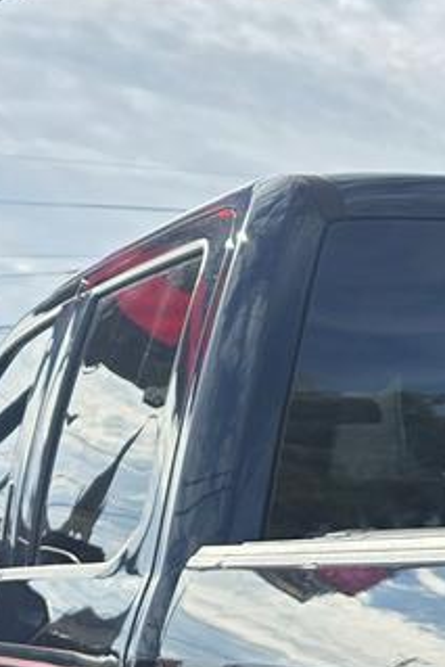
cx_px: 988
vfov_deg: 18.9
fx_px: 1778
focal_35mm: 96
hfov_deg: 12.1
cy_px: 974
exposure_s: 1/3747
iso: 80
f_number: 1.7
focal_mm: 6.3
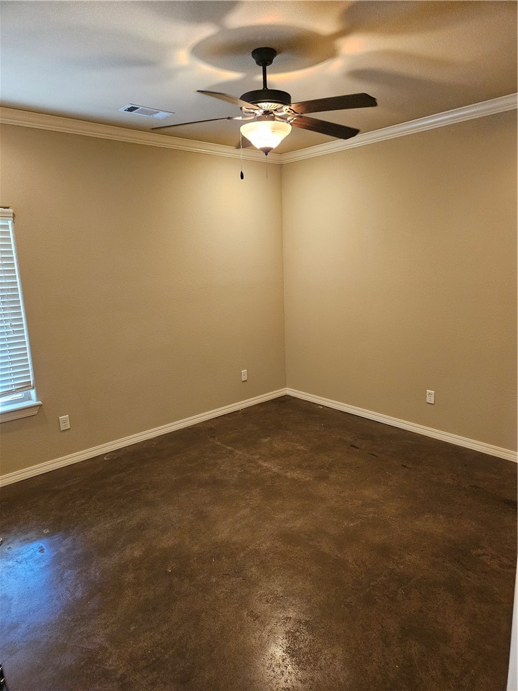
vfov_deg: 73.9
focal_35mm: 23
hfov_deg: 58.9
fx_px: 459
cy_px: 346
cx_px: 259
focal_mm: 5.4
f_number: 1.8
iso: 640
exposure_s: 1/120
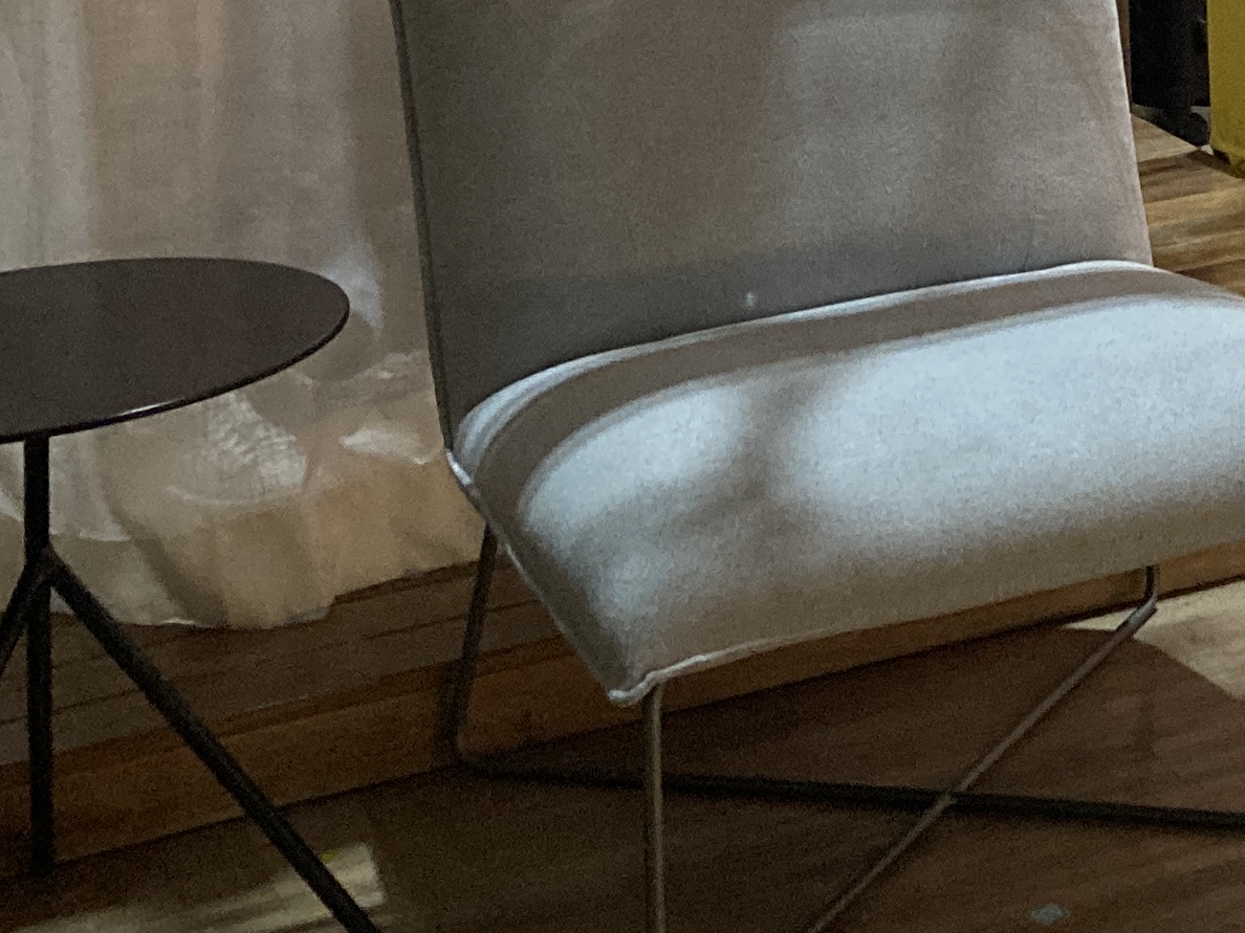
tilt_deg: -3.1
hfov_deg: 18.8
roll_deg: +1.4
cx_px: 1712
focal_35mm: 95
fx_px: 3417
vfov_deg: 14.5
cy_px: -448
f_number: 1.8
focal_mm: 3.99
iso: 320
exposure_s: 1/60
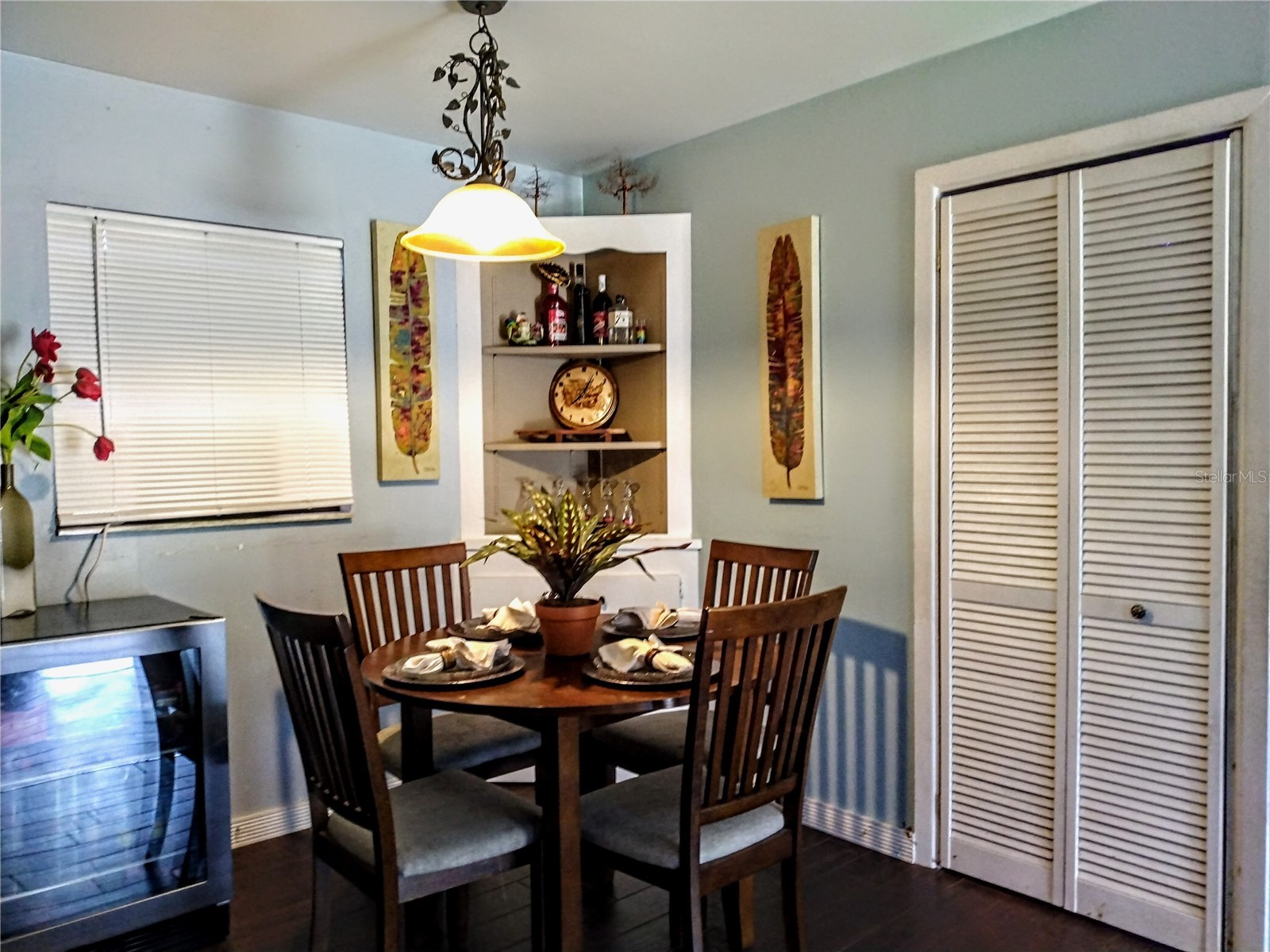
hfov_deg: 81.7
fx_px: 734
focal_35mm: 20
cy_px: 476
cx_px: 635
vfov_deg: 66.0
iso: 488
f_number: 2
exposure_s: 1/30
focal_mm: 3.54
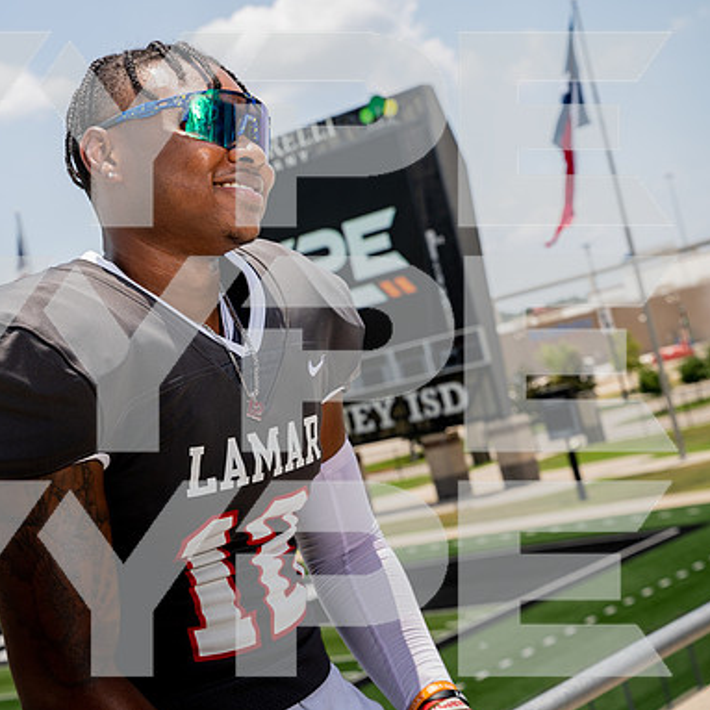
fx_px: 1764
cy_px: 355
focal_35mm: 76
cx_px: 206
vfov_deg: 22.8
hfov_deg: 22.6
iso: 100
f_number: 7.1
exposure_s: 1/250
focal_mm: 59
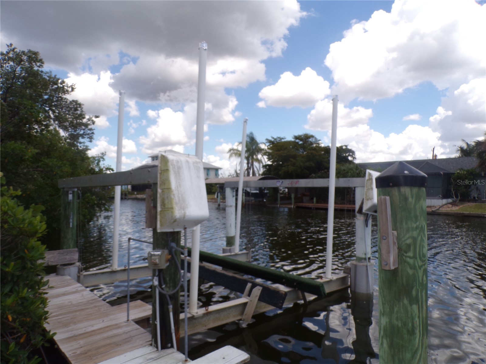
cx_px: 243
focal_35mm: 24
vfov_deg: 56.8
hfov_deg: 71.6
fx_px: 337
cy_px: 182
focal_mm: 4.3
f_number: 5.8
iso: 80
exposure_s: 1/280
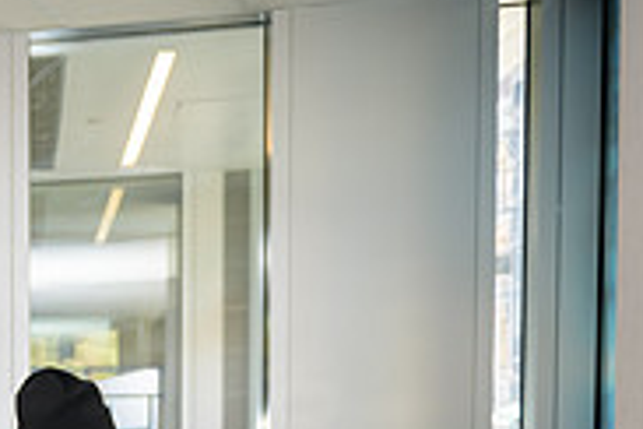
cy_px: 568
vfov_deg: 16.8
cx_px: -327
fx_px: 1357
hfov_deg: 22.0
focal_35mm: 76
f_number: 3.2
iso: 200
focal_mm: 24
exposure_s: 1/125
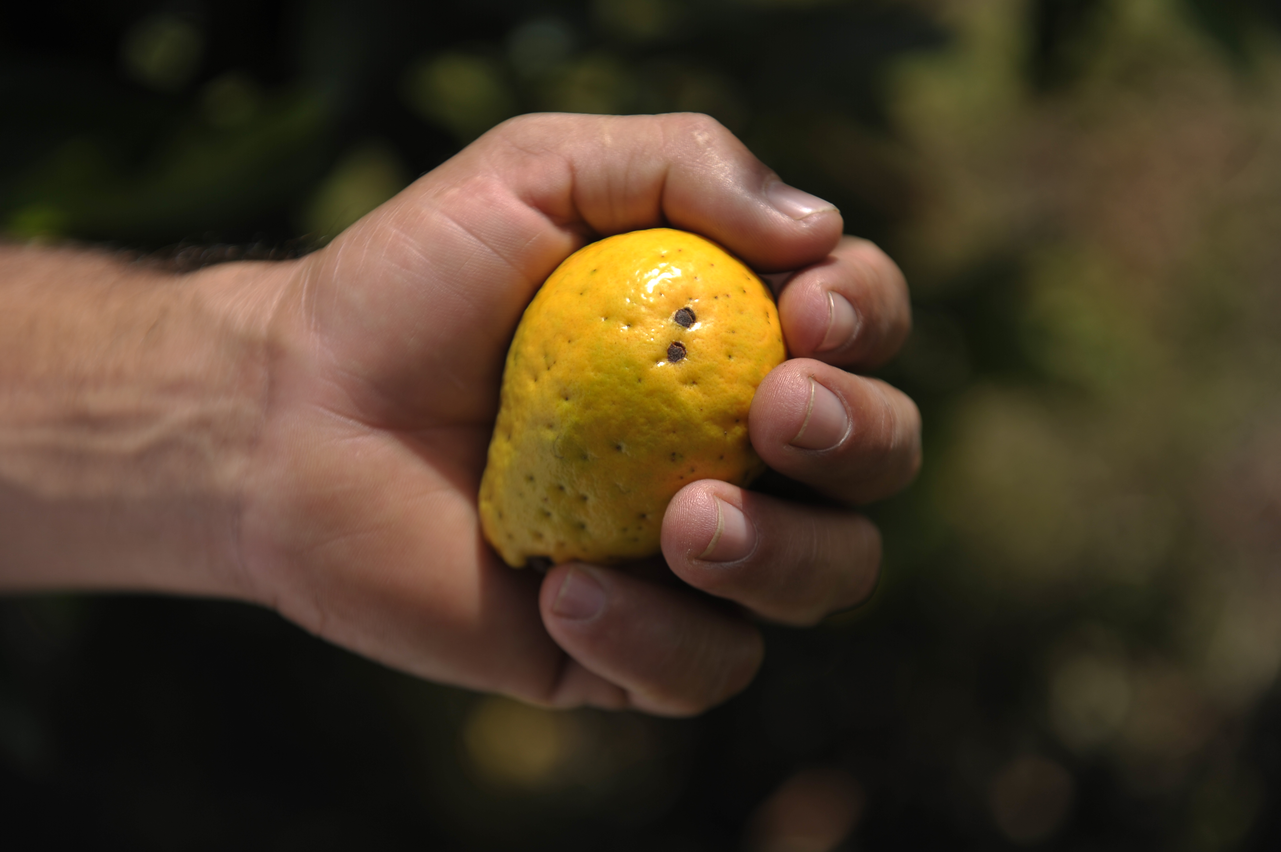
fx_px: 2489
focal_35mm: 70
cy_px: 426
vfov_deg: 19.4
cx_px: 640
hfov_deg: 28.9
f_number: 2.8
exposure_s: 1/2500
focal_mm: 70
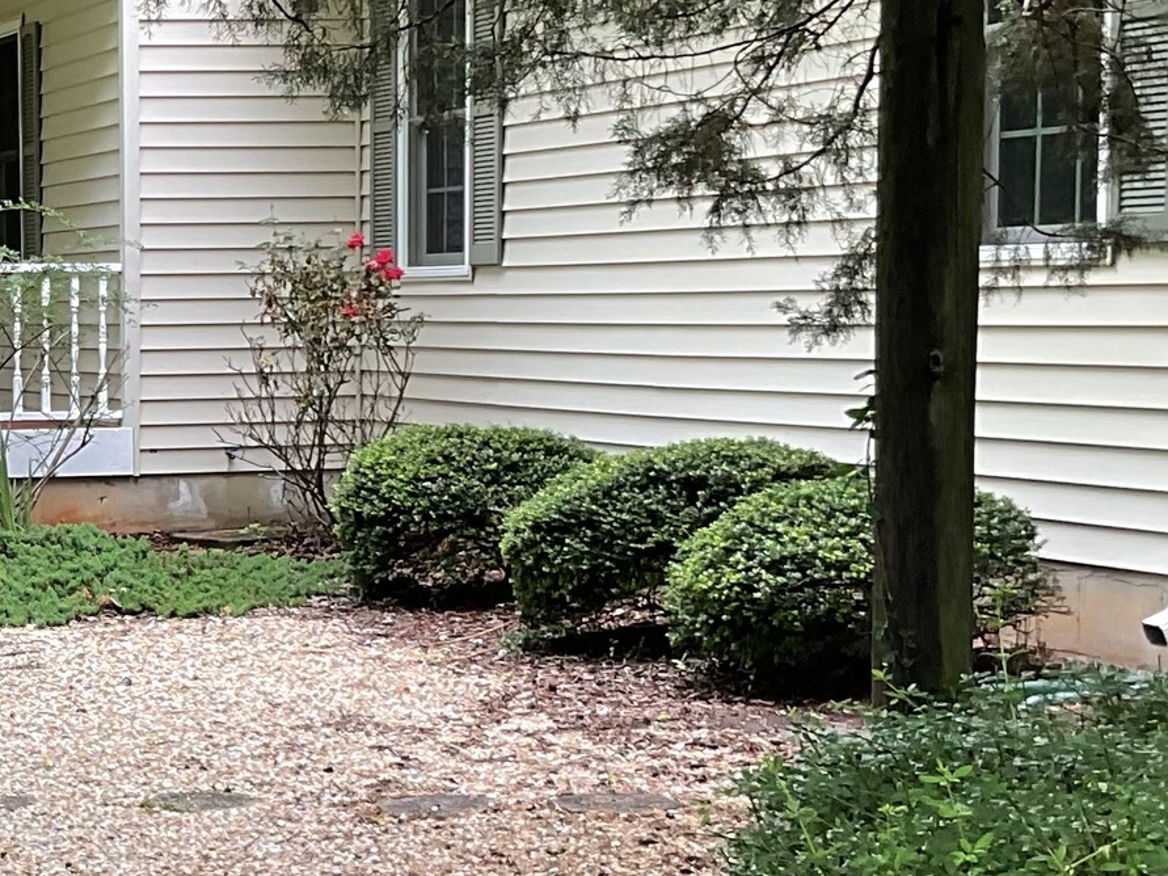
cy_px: 623
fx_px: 3374
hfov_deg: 18.7
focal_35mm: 100
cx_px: -189
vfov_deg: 14.7
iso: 25
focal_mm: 3
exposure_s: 1/120
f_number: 1.8
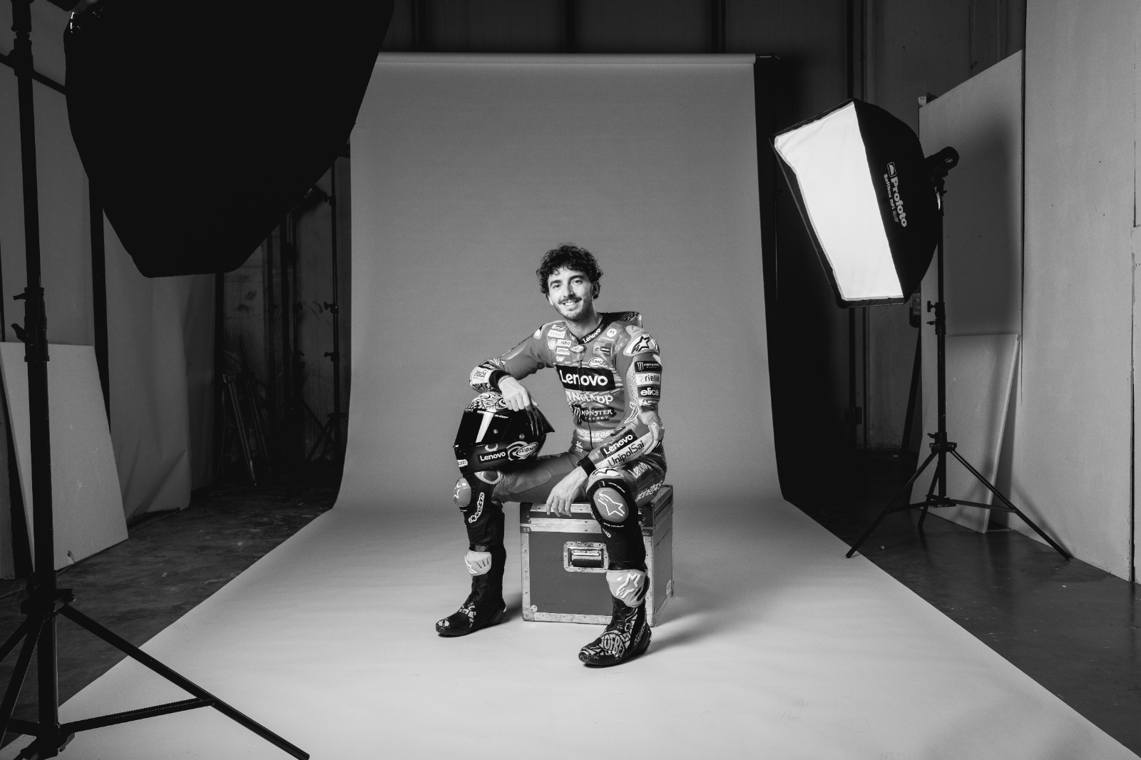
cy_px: 380
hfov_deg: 55.8
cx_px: 570
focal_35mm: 34
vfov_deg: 38.9
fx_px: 1077
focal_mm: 34
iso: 100
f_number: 7.1
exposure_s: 1/160
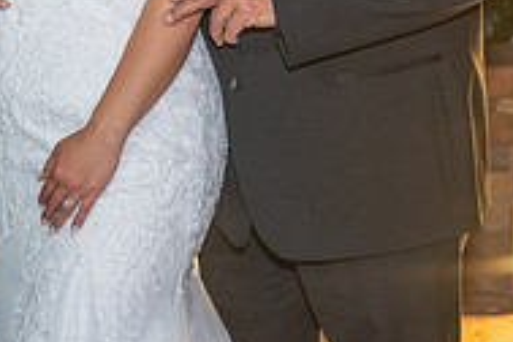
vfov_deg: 10.0
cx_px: -11
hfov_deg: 14.8
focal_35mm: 136
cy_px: -53
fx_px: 1938
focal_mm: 35
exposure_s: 1/160
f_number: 3.5
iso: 800
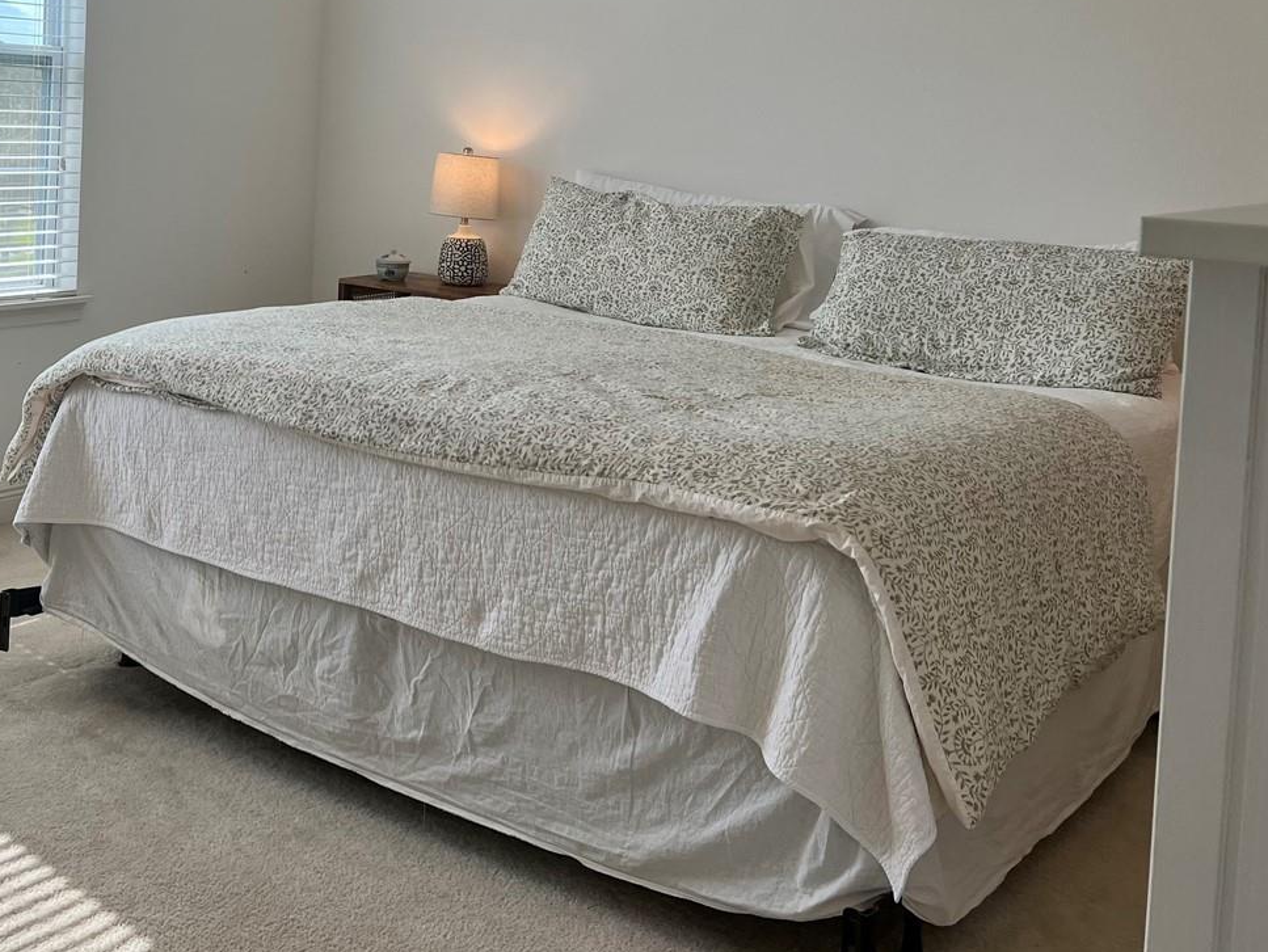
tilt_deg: -2.6
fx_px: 1576
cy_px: 181
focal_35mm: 43
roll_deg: -1.7
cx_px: 378
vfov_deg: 32.6
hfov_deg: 42.9
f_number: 1.5
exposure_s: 1/555
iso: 50
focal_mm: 5.7
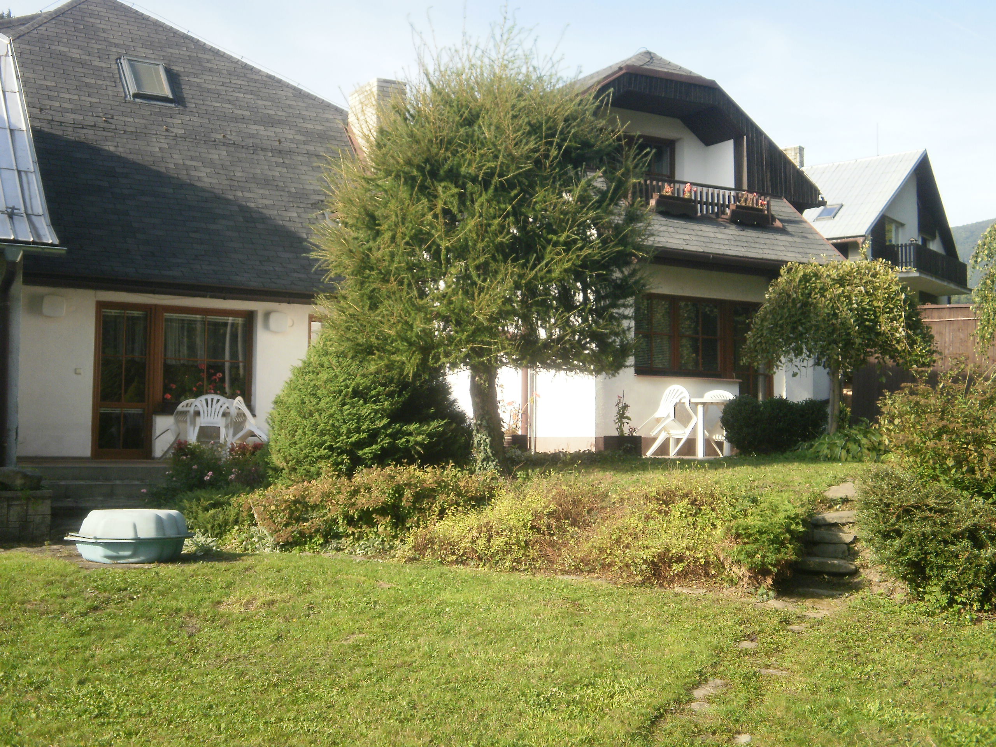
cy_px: 374
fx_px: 1237
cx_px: 498
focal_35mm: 43
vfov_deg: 33.6
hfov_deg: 43.9
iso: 100
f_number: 3.4
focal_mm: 7.61
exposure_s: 1/400
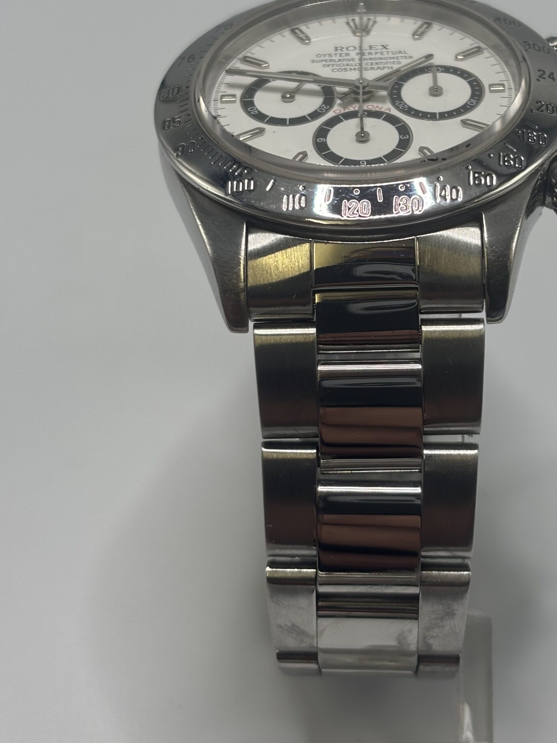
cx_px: 348
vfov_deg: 26.6
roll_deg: -1.9
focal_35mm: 73
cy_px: 277
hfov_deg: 20.1
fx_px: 1566
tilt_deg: -36.7
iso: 40
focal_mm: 5.96
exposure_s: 1/172
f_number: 1.6
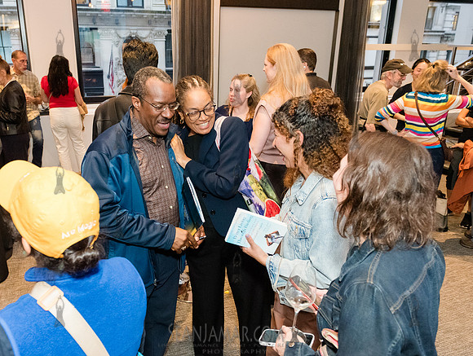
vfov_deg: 45.7
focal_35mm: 31
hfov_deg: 58.1
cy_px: 190
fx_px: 423
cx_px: 198
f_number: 4
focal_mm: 24
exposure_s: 1/250
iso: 6400
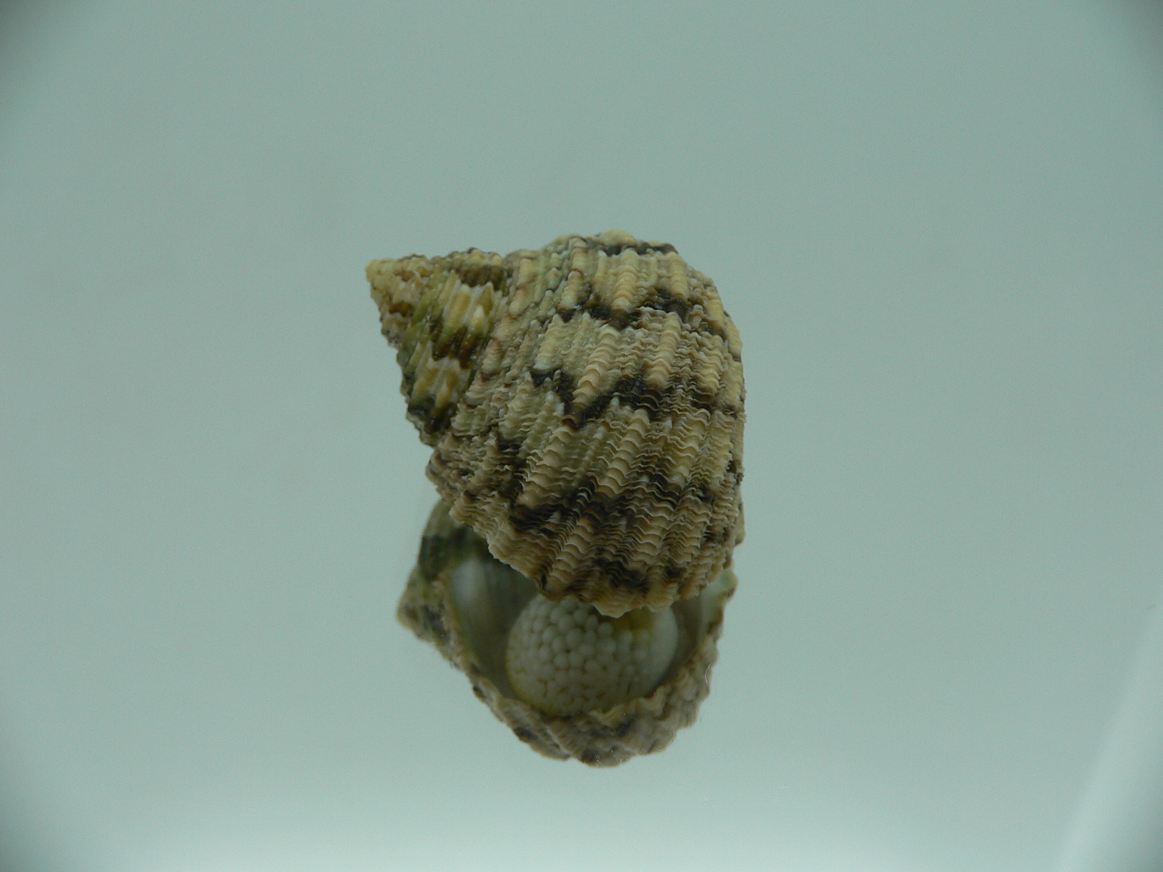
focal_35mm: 35
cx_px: 582
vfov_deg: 40.7
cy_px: 436
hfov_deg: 52.6
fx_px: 1176
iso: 80
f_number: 2.8
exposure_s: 1/60
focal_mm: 4.6
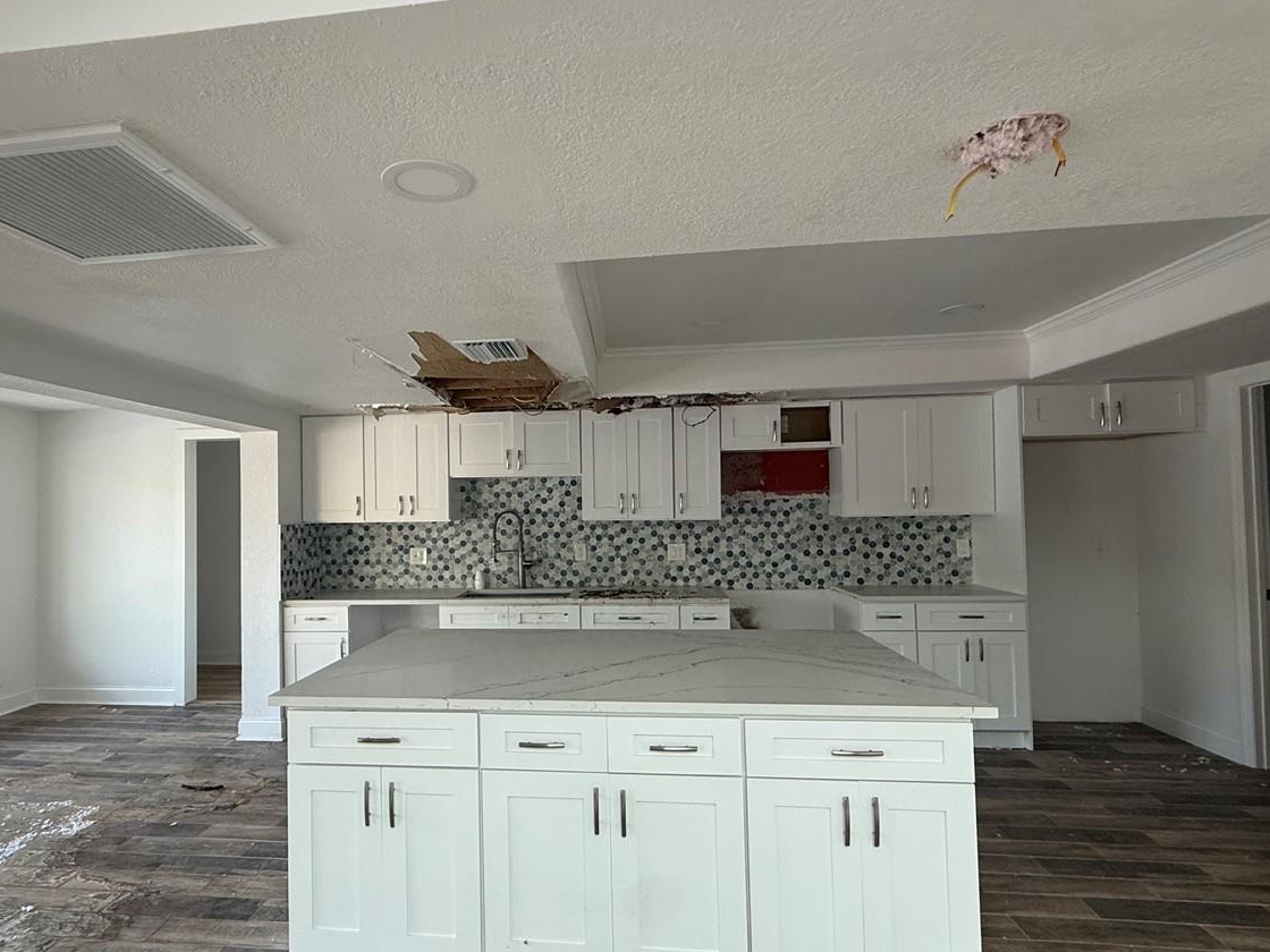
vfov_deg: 66.0
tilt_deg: +2.0
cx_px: 541
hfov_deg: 81.2
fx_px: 734
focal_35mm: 20
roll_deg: +0.7
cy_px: 492
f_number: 2.2
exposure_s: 1/99
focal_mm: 2.22
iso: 160
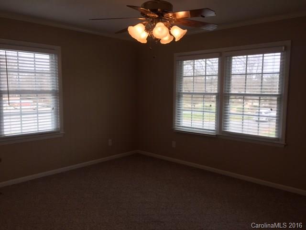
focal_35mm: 29
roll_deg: -0.7
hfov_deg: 61.7
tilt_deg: -6.3
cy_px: 115
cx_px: 153
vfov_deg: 48.2
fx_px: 256
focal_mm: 4.15
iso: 40
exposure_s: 1/60
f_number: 2.2
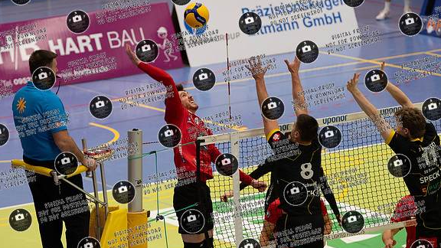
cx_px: 185
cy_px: 98
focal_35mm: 243
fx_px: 2842
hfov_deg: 8.9
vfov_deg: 5.0
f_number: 3.5
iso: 2200
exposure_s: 1/1250
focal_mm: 175
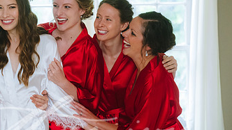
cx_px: 34
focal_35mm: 128
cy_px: 56
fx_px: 788
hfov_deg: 16.6
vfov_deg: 9.5
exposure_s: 1/160
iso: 1600
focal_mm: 70
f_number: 2.8
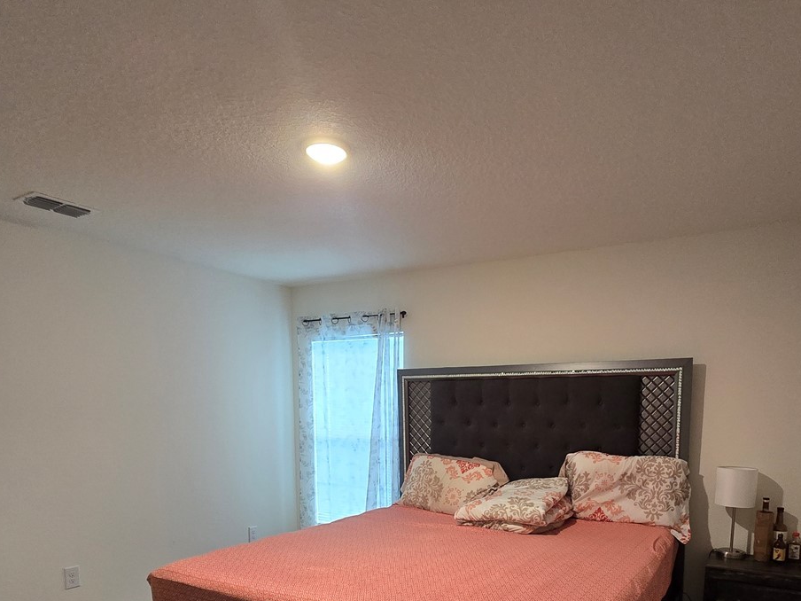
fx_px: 532
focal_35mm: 23
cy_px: 474
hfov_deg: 73.5
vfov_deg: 55.1
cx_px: 456
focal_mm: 2.2
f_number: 2.2
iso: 500
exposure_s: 1/60
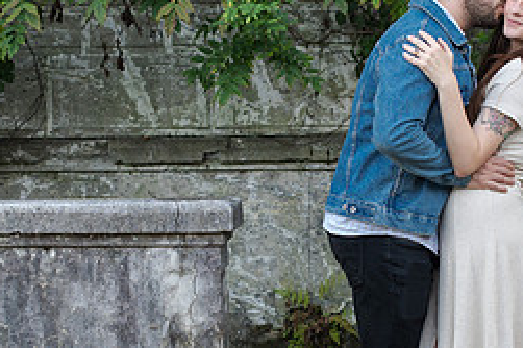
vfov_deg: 8.6
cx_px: 265
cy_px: 198
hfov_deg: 12.8
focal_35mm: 160
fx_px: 2323
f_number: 3.2
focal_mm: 50
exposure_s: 1/250
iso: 450
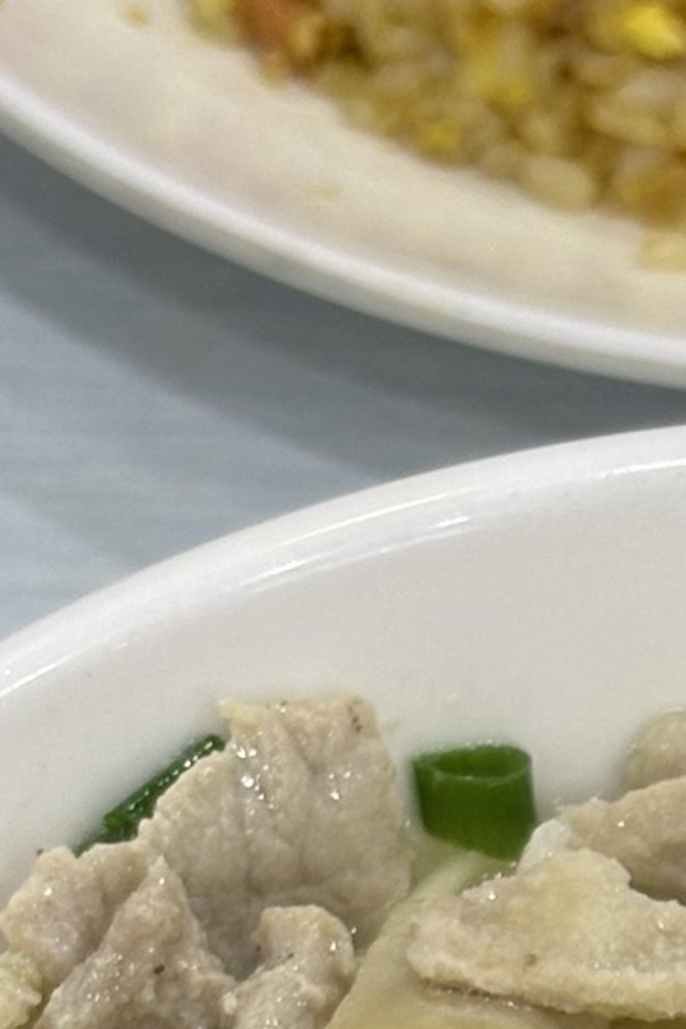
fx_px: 5659
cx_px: 946
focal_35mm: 198
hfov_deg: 6.9
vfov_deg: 10.1
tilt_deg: -52.7
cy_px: 1553
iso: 64
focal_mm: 5.96
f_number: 1.6
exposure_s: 1/50
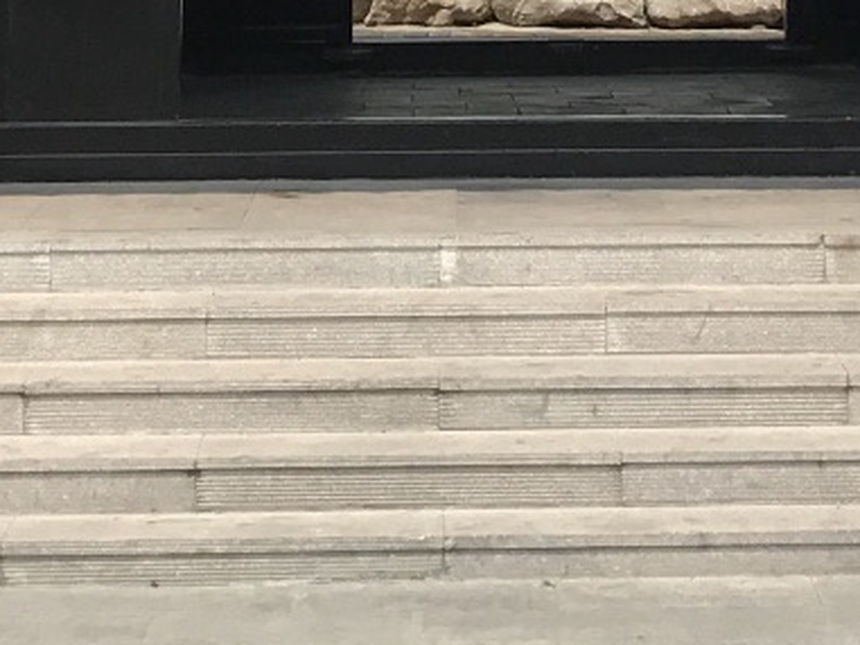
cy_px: -810
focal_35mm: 148
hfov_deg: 13.3
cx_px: 695
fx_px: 3678
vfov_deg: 9.2
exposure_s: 1/2283
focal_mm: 3.99
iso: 20
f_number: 1.8
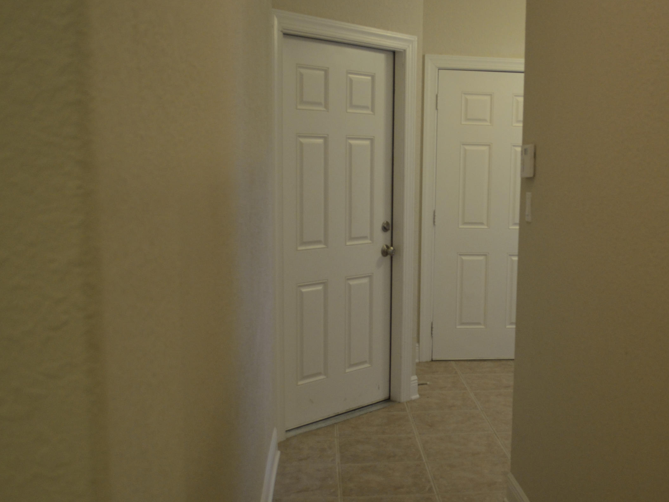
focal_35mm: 45
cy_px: 272
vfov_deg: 32.2
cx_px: 460
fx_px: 870
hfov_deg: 41.4
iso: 800
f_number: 4
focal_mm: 22
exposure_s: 1/50
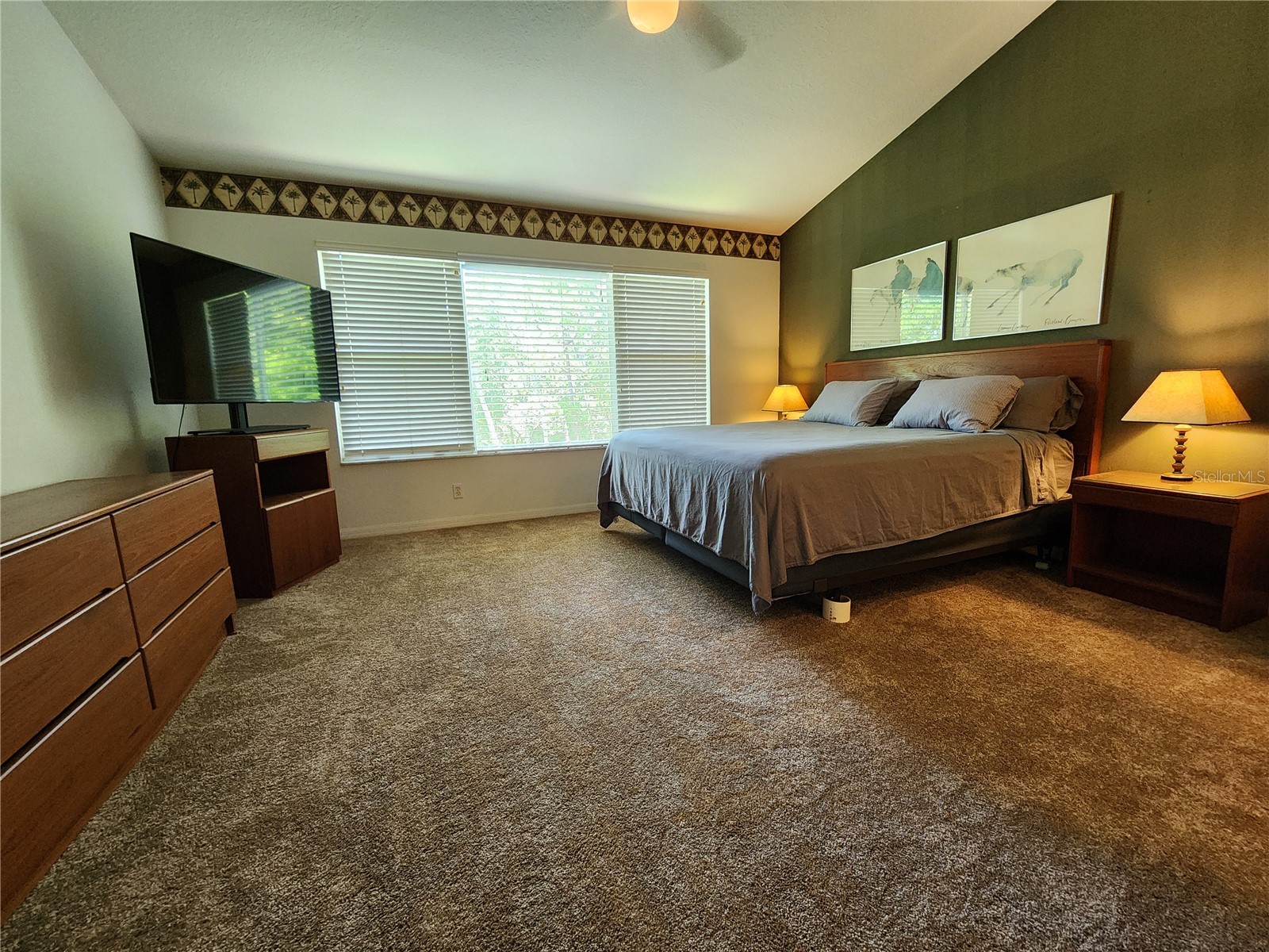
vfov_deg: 89.9
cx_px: 634
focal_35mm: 13
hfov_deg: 106.2
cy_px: 476
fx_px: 477
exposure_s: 1/40
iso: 320
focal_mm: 2.2
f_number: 2.2
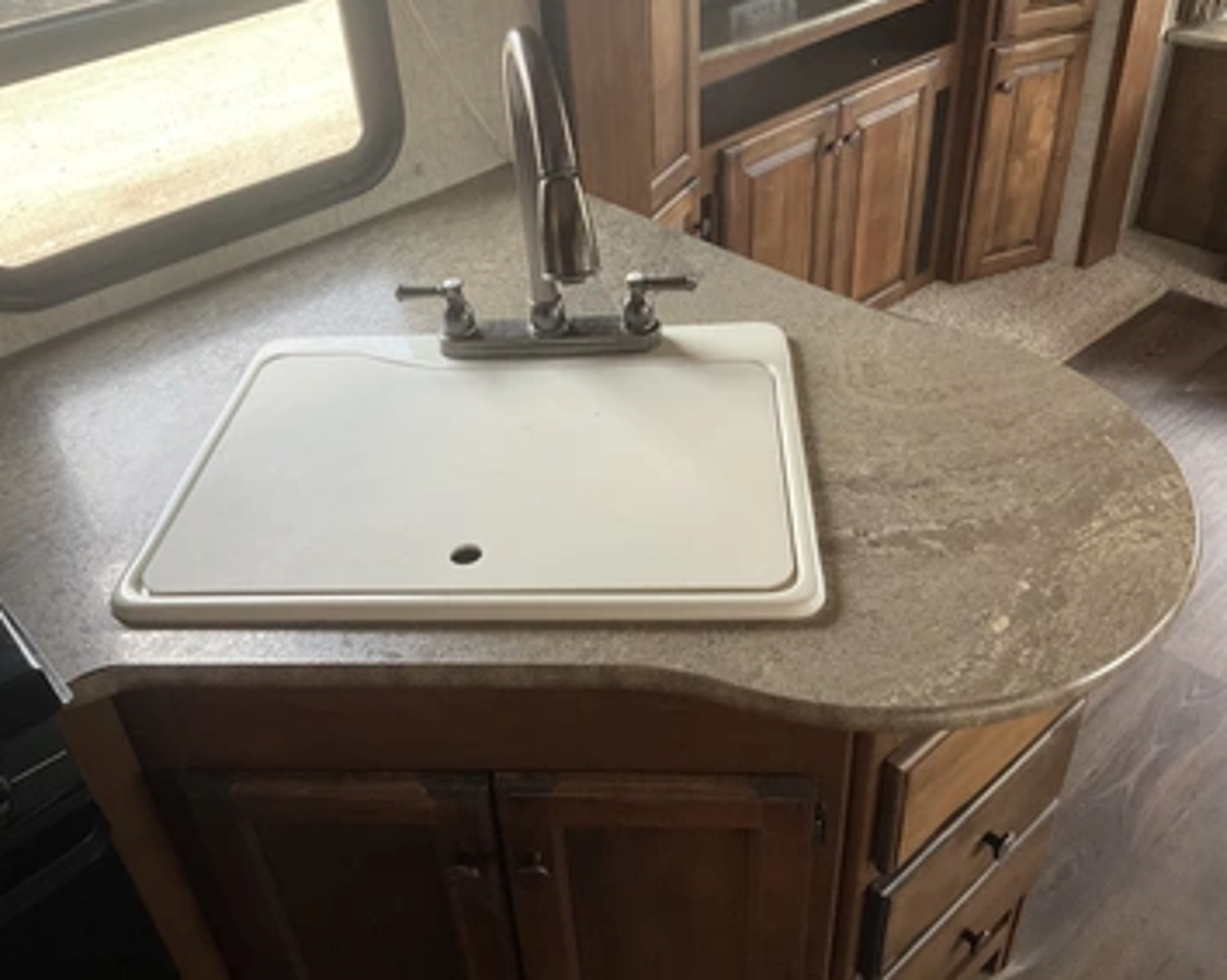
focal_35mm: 32
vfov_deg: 45.8
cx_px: 603
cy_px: 474
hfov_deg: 55.7
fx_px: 1162
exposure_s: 1/60
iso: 80
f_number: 1.8
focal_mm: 3
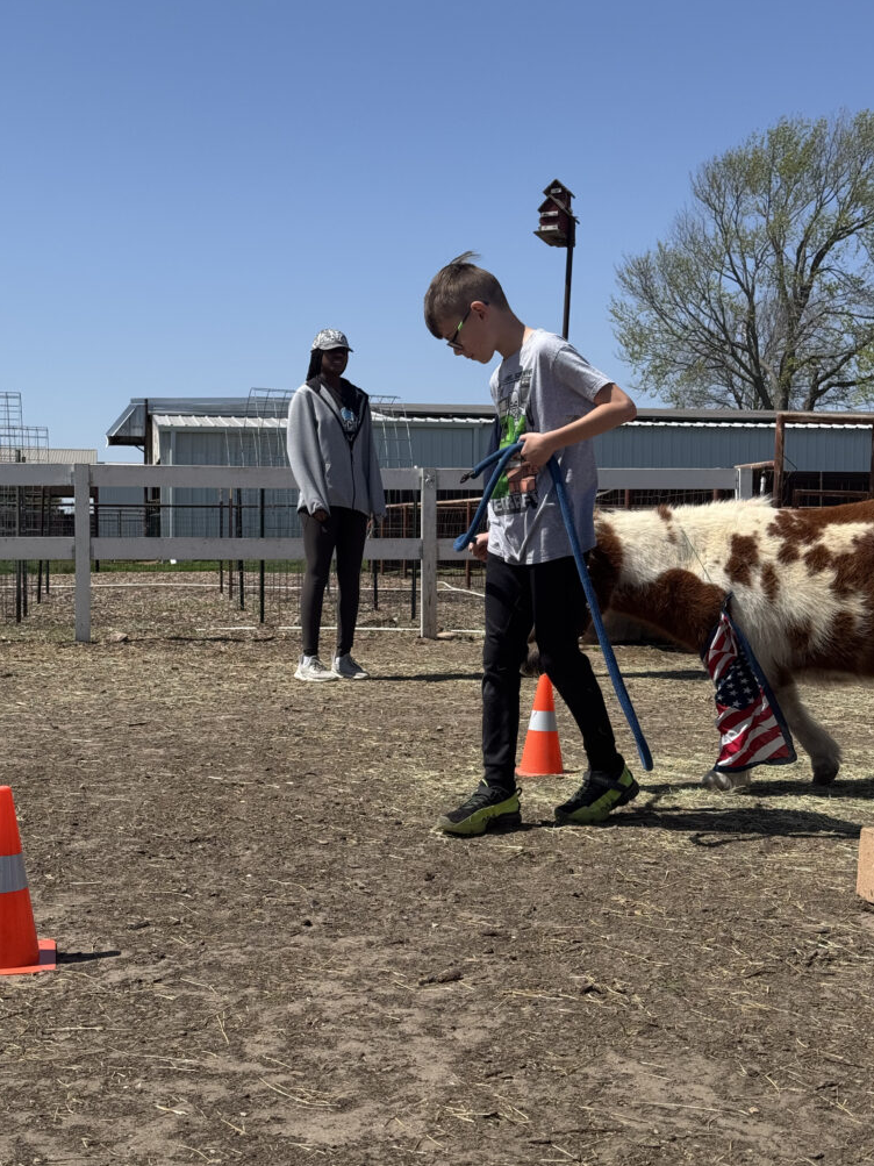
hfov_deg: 29.7
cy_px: 592
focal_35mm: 49
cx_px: 444
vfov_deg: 38.9
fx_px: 1650
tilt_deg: -2.5
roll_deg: +0.8
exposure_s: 1/4975
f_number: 1.78
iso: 64
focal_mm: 6.76
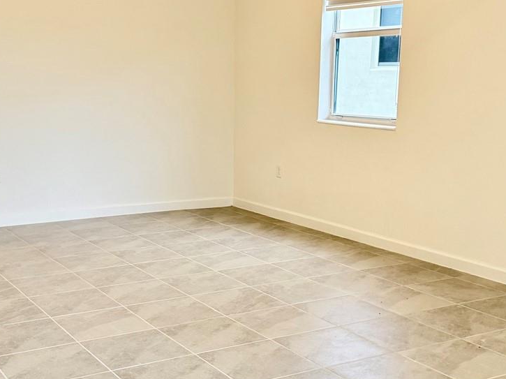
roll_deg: -0.1
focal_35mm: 53
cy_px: 223
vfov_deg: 27.5
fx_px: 774
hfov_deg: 36.0
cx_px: 191
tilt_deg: -10.4
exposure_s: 1/60
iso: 320
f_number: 1.78
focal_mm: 6.76
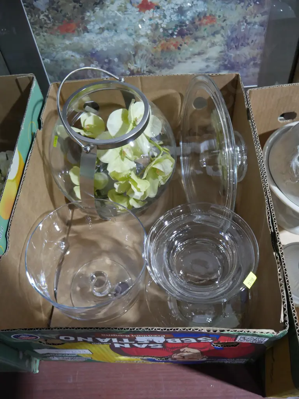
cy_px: 200
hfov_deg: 49.7
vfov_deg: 63.4
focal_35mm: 28
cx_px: 150
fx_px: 322
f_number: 3.5
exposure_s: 1/60
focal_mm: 14
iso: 1250
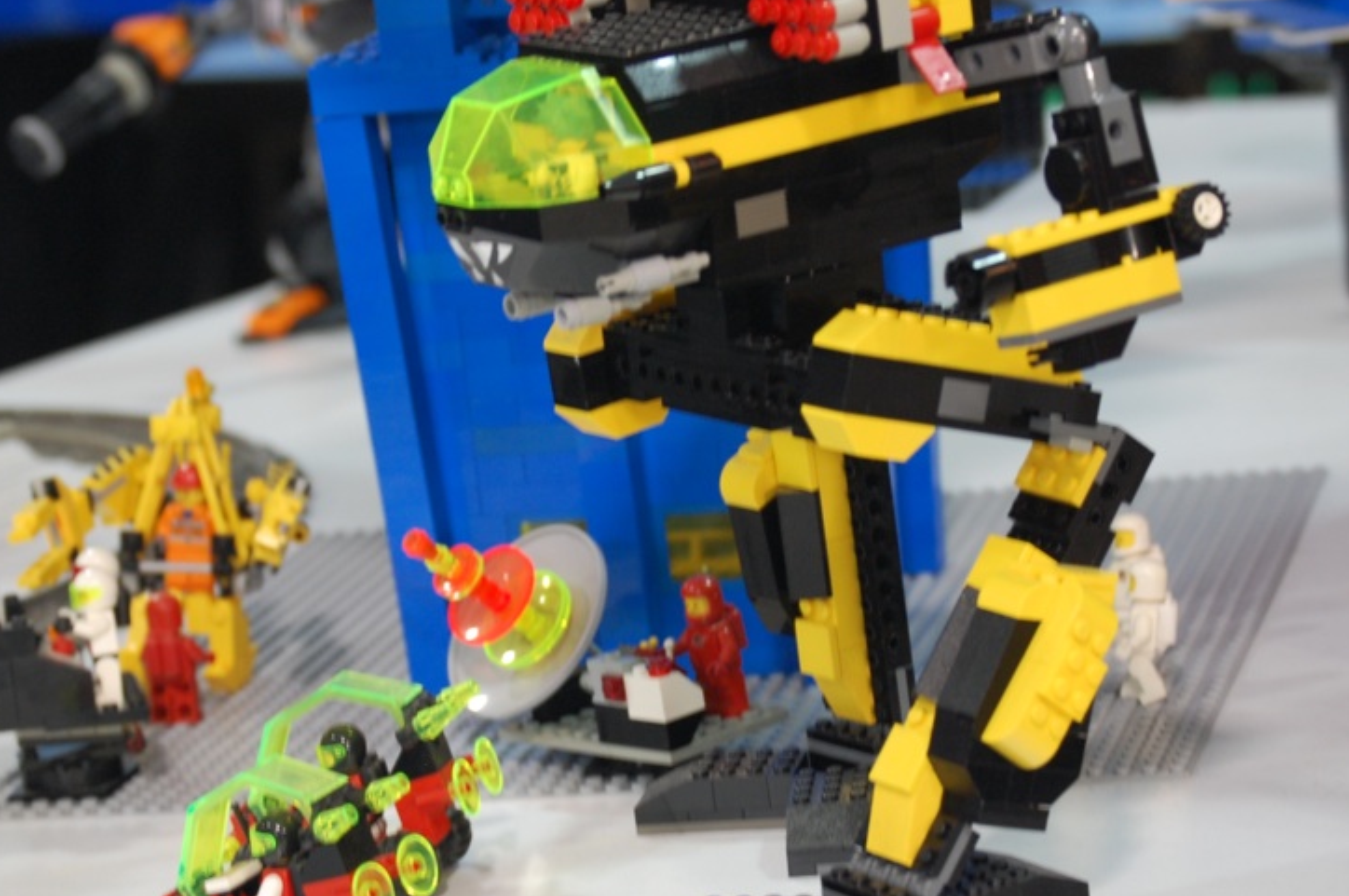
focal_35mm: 117
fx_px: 4368
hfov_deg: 17.6
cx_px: 600
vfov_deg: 11.7
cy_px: 477
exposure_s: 1/2.5
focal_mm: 55
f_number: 5
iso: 400
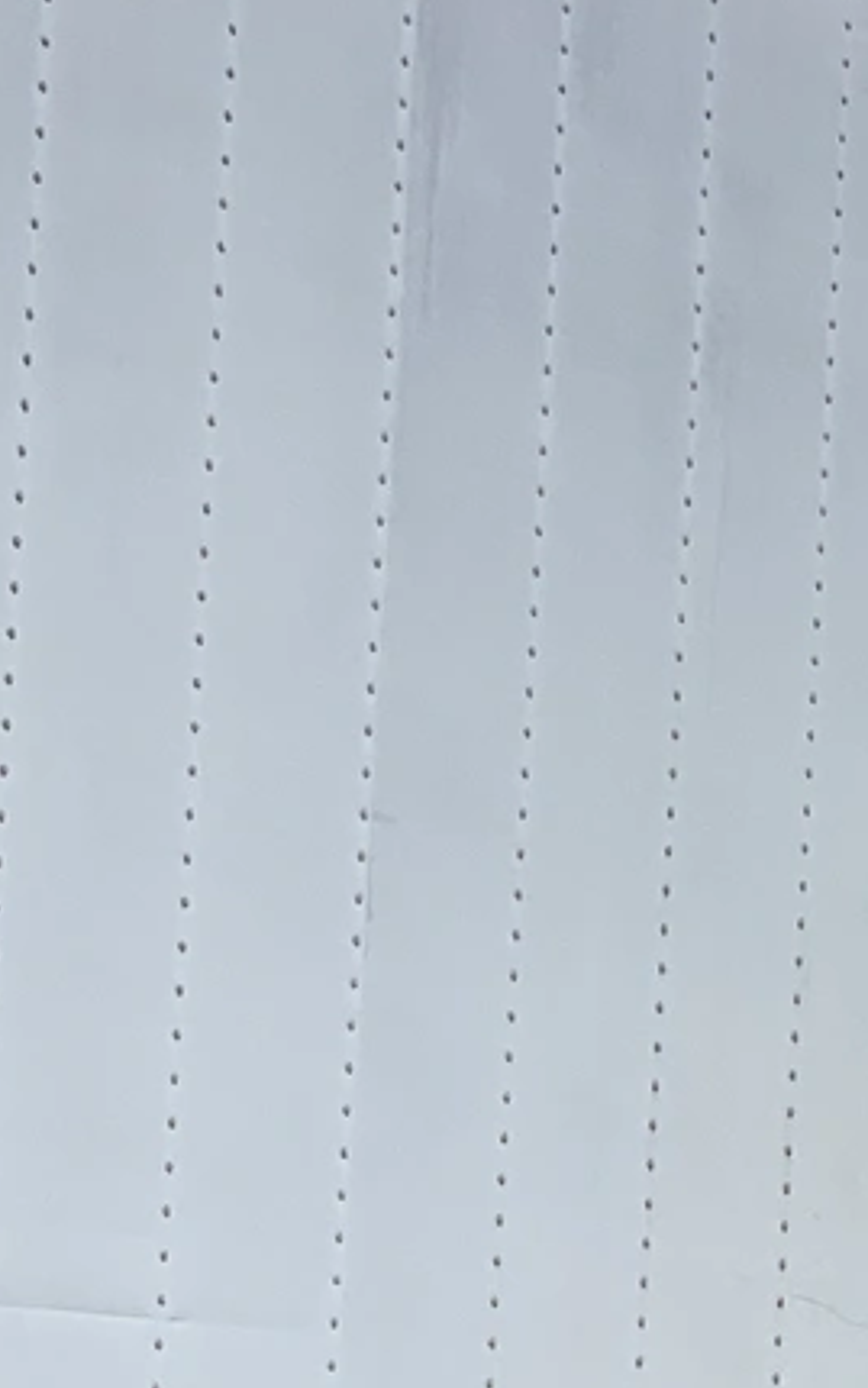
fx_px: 5409
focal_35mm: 143
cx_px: 868
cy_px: 1240
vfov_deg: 14.5
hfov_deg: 9.1
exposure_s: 1/1786
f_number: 1.8
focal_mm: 3
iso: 25
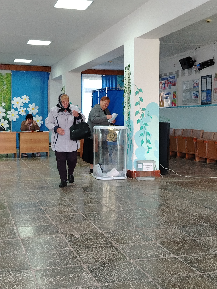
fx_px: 401
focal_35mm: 48
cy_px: 144
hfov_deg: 30.3
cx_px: 108
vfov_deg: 39.7
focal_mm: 5.25
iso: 534
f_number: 1.75
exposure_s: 1/50
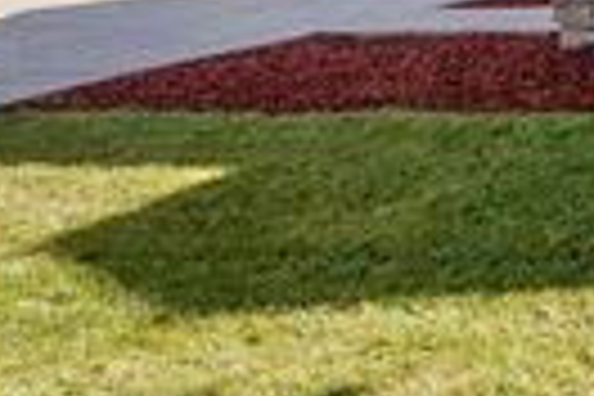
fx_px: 1212
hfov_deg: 15.8
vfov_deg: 16.9
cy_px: -182
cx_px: 1372
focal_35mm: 73
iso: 320
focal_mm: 15.1
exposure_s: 1/50
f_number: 7.1
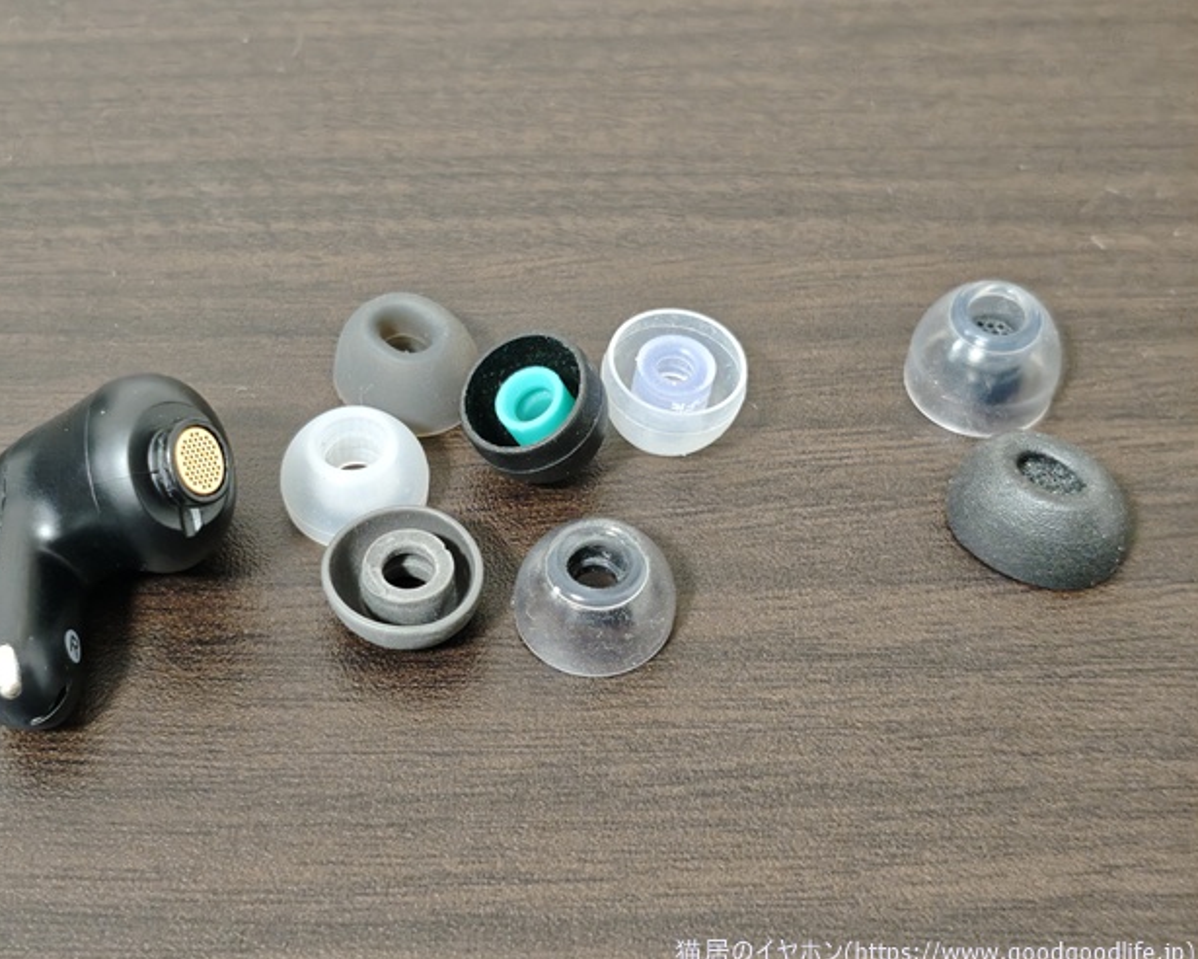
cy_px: 483
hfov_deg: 34.1
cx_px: 550
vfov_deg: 27.6
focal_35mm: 55
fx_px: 1950
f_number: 1.5
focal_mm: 4.94
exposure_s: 1/50
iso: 500
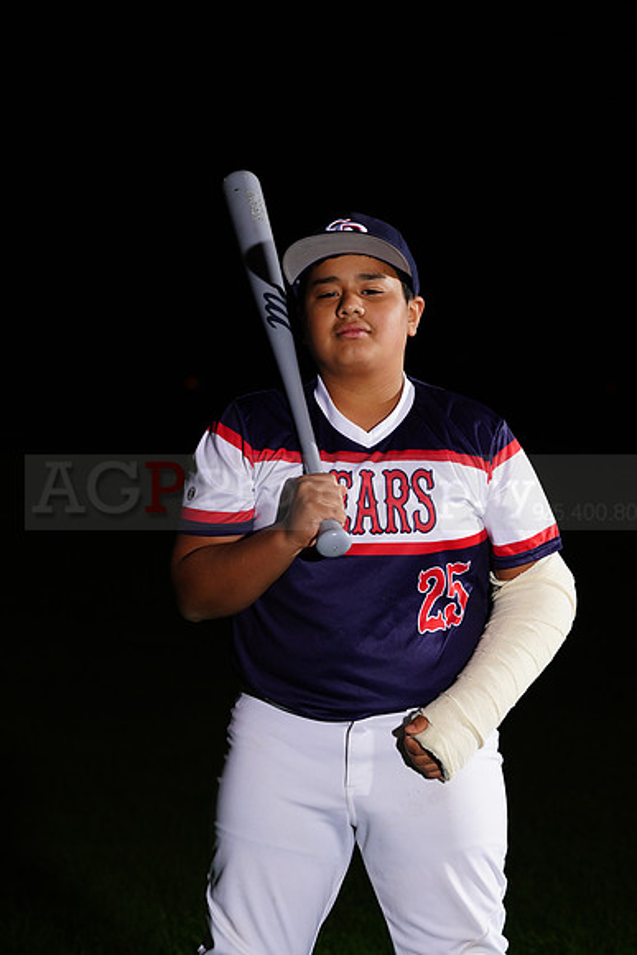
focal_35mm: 162
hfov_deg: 8.5
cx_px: 318
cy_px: 478
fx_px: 4297
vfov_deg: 12.7
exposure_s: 1/125
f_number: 9
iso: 400
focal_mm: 162
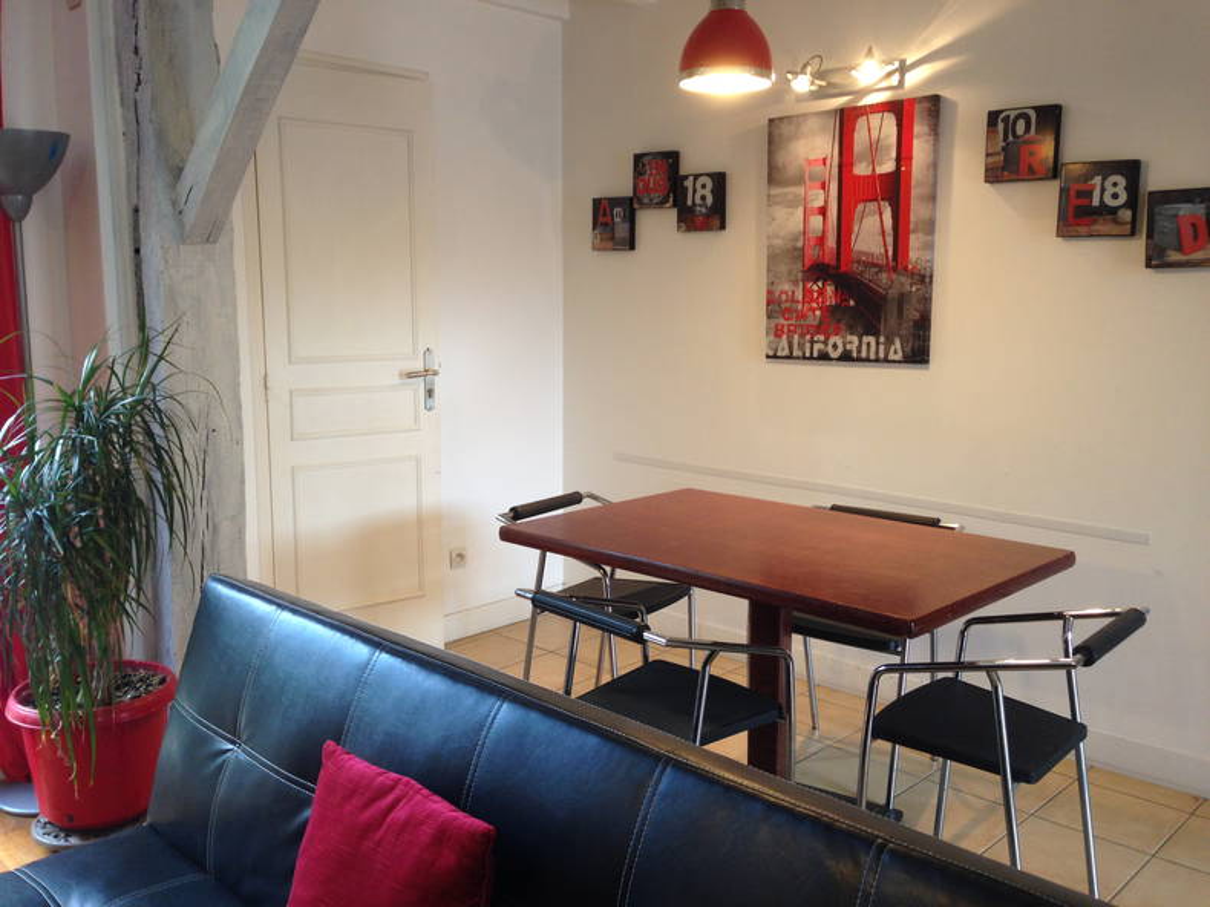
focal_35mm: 33
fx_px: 1153
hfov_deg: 55.4
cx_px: 605
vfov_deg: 42.9
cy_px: 454
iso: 64
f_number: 2.4
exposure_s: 1/20
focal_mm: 4.12
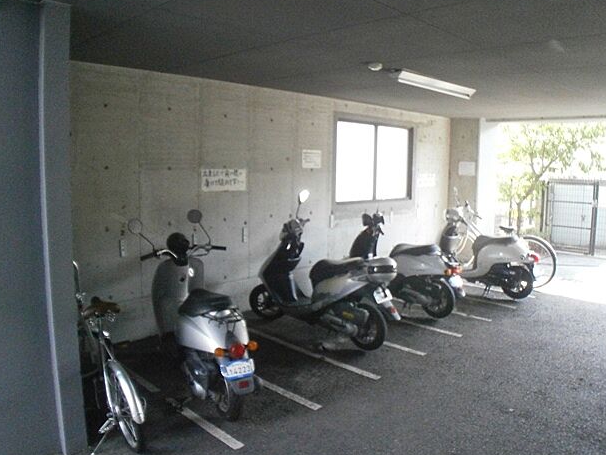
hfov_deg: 49.0
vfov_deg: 37.7
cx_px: 311
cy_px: 225
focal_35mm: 38
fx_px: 666
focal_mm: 6.4
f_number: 3.1
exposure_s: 1/160
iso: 800
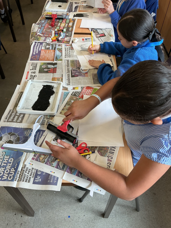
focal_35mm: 29
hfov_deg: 48.2
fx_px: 191
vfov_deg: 61.7
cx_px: 86
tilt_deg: -50.6
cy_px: 114
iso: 50
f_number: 1.8
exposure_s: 1/100
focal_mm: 3
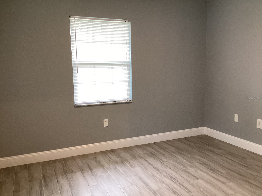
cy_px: 98
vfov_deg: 45.4
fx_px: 235
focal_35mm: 31
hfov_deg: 58.4
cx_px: 131
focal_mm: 3.3
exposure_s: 1/60
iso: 125
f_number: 2.4
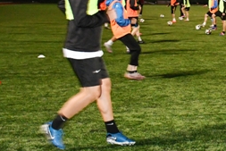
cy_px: 42
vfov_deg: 15.8
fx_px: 540
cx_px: 264
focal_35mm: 86
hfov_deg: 22.0
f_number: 3.8
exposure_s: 1/60
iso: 5600
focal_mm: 23
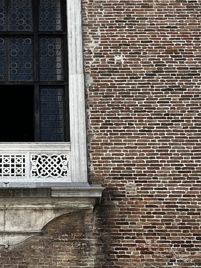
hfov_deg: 9.6
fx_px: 1192
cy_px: 51
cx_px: 11
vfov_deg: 12.8
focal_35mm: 154
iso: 32
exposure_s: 1/431
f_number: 2.8
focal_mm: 9
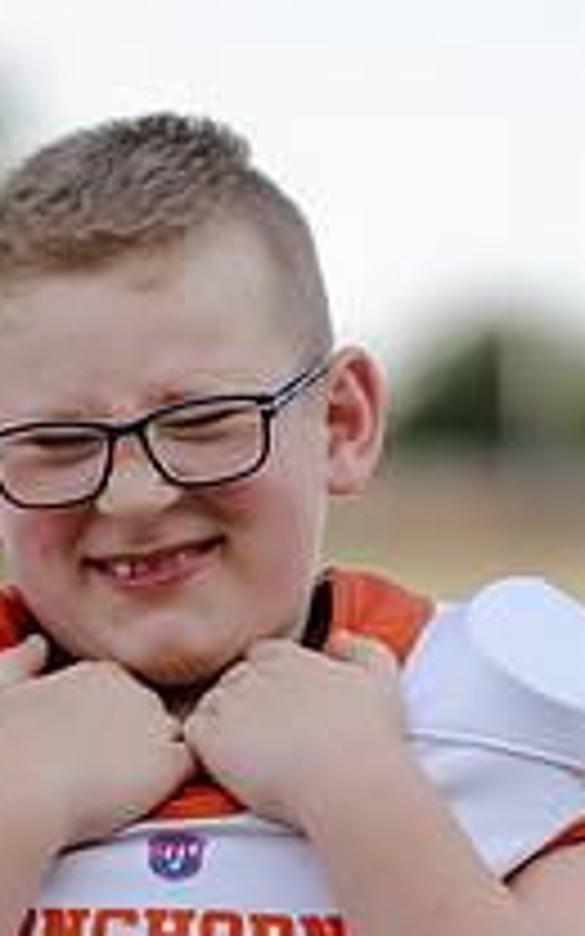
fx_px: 9260
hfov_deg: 3.6
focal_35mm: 363
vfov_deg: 5.8
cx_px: 194
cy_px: 844
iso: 125
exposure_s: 1/320
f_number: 3.2
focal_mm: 128
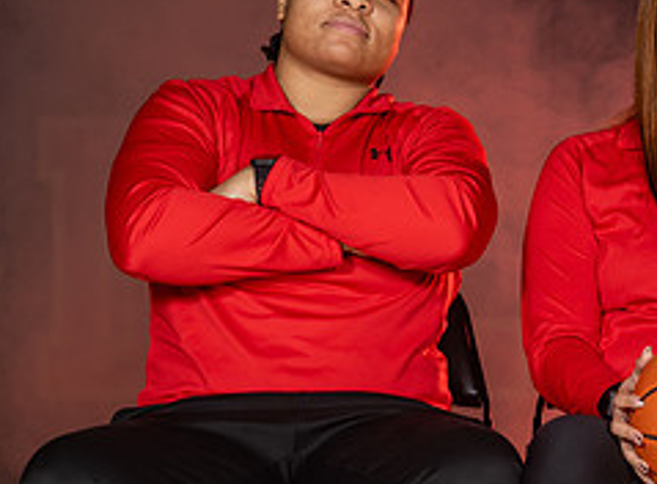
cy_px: 337
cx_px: 788
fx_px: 6524
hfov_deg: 5.7
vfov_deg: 4.2
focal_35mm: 346
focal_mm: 110
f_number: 6.3
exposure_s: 1/160
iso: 80
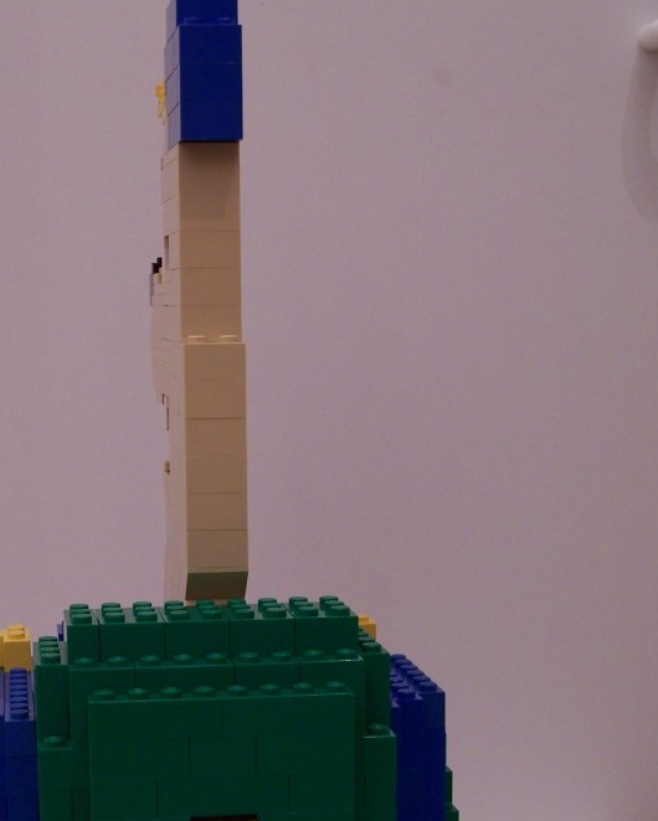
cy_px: 547
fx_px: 1874
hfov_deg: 19.8
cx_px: 187
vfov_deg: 24.6
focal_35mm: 77
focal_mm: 8.5
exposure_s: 1/4
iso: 80
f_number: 3
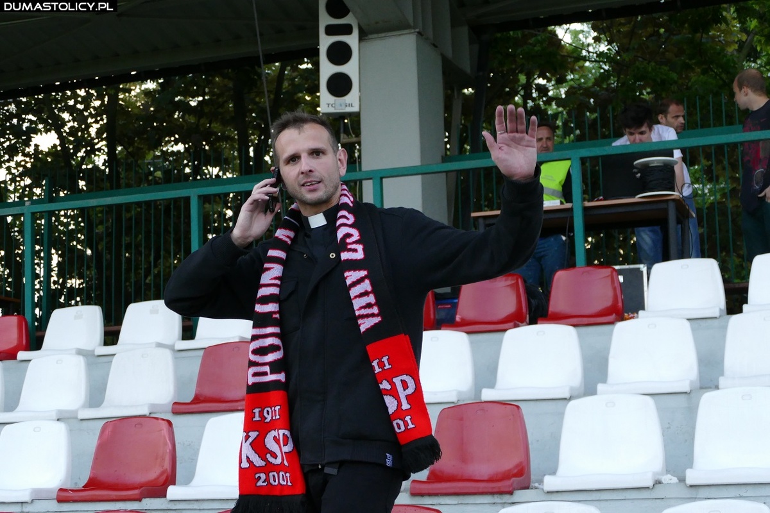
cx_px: 385
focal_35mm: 68
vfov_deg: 20.0
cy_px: 256
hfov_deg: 29.7
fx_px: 1454
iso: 1000
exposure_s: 1/500
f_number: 3.6
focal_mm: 24.66
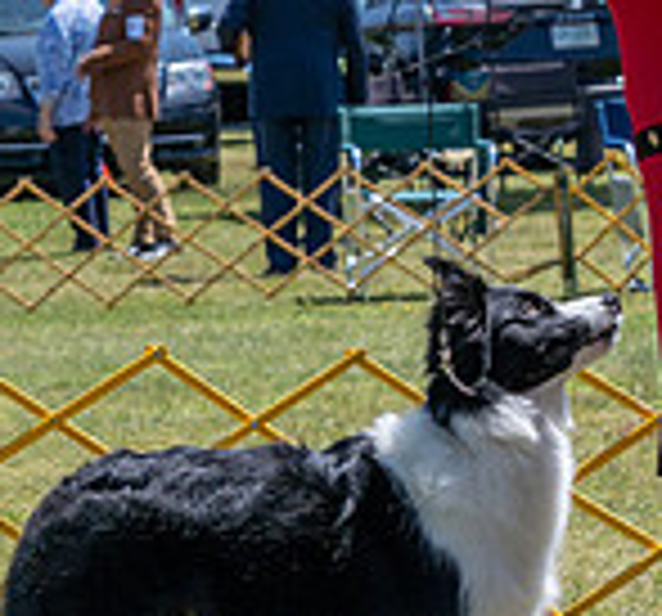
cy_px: 51
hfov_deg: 5.7
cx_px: 396
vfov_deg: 5.3
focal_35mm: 318
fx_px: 6650
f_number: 7.1
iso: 500
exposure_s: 1/1600
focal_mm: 77
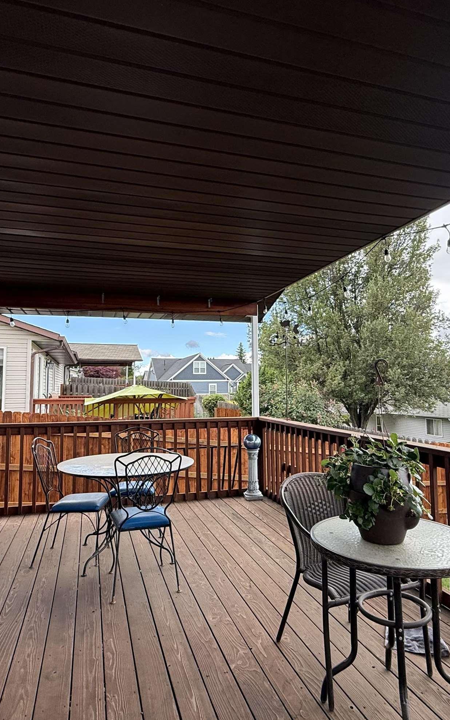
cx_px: 239
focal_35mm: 23
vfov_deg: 77.1
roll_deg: +0.7
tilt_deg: +5.5
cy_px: 346
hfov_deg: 53.0
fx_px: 451
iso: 64
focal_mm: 2.22
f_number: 2.2
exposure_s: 1/353
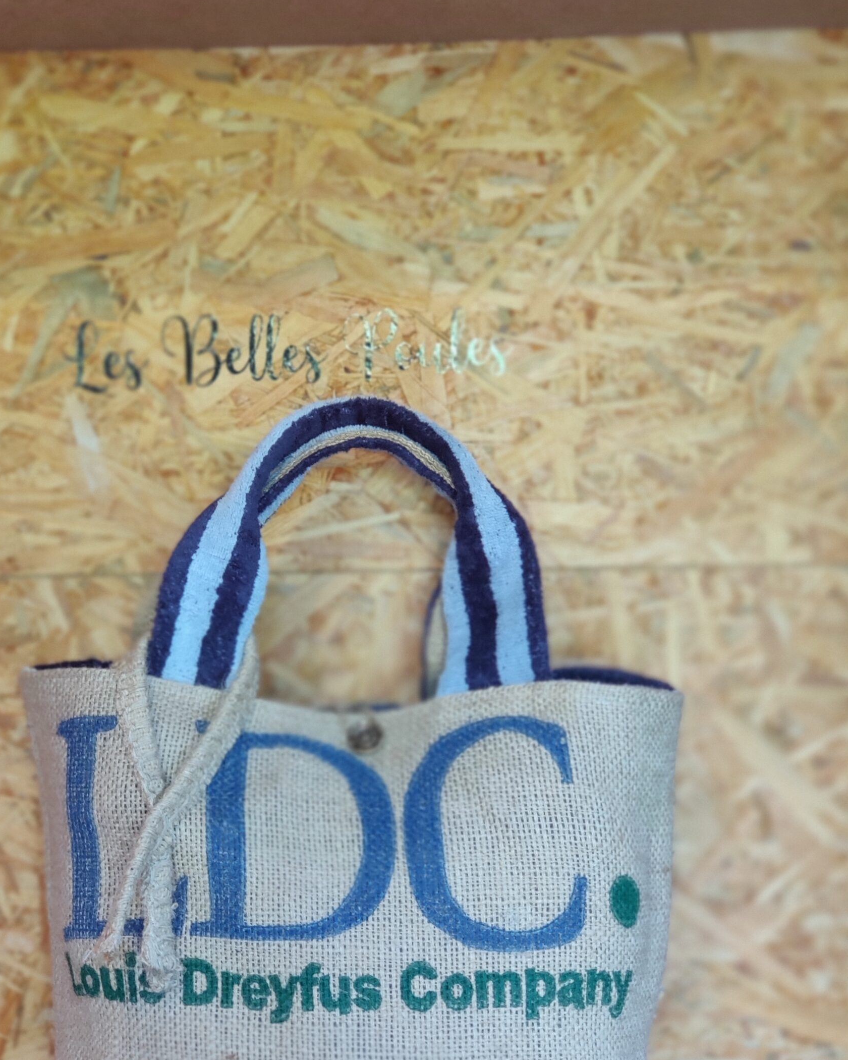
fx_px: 2761
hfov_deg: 17.5
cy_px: 618
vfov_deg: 21.7
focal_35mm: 88
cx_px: 377
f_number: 2.44
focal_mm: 6.95
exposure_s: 1/50
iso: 2000
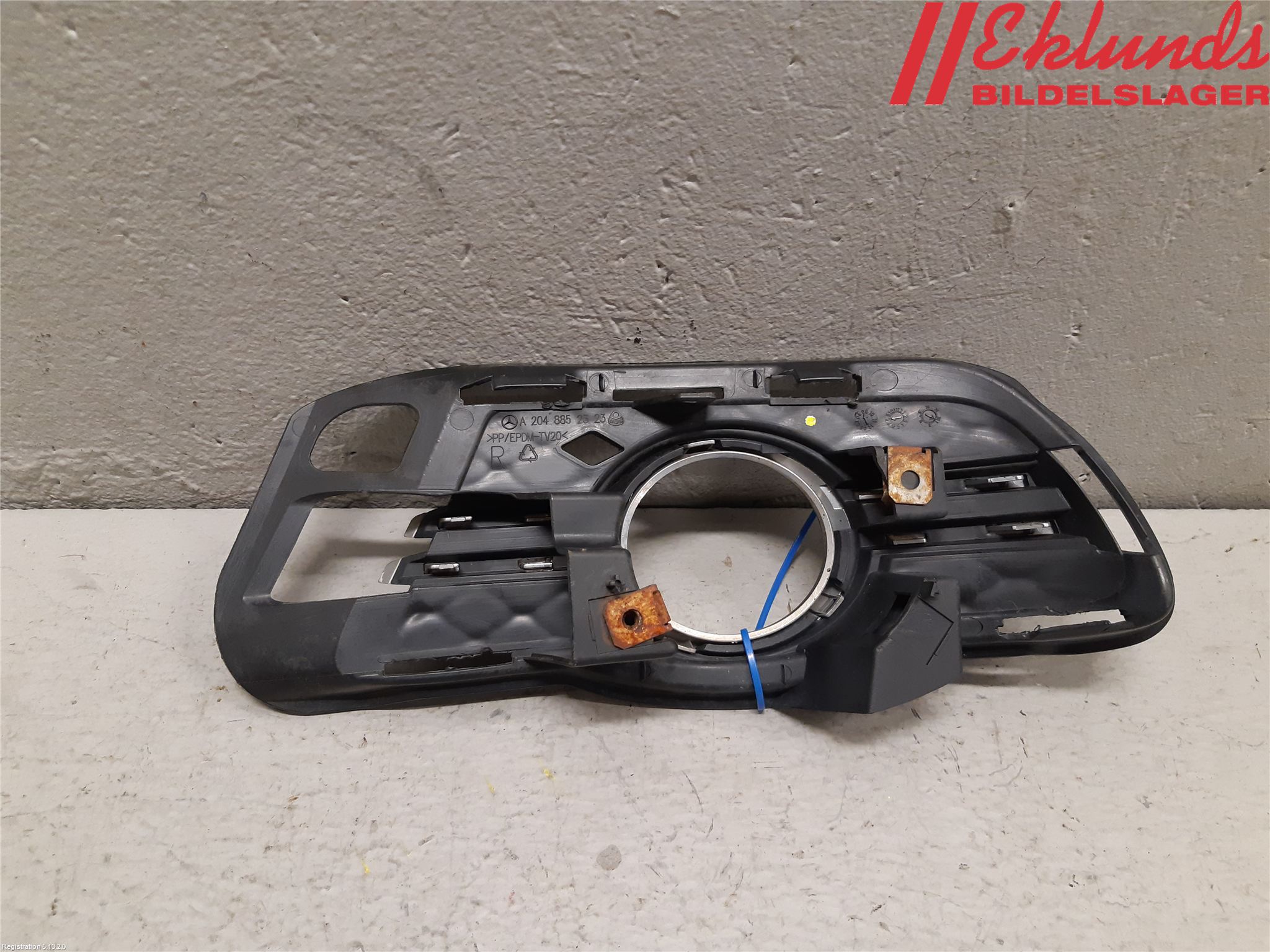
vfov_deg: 53.1
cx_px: 635
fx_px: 954
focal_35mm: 26
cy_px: 476
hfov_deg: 67.3
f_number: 1.7
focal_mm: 3.93
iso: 200
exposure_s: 1/50
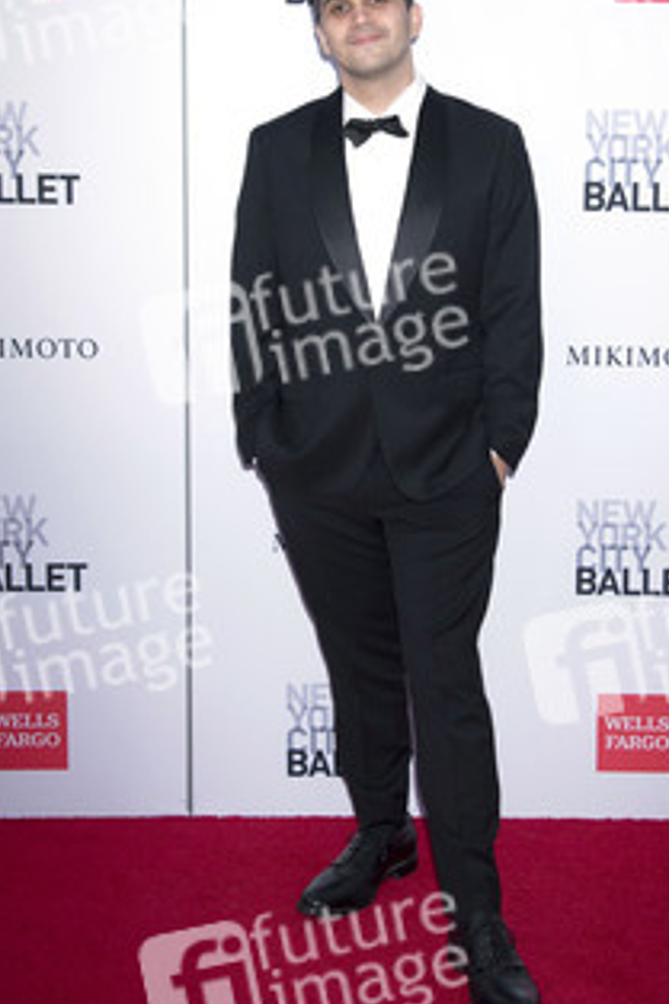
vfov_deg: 38.9
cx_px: 397
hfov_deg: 26.4
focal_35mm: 51
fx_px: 1423
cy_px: 489
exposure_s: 1/200
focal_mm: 40
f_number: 5.6
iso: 640
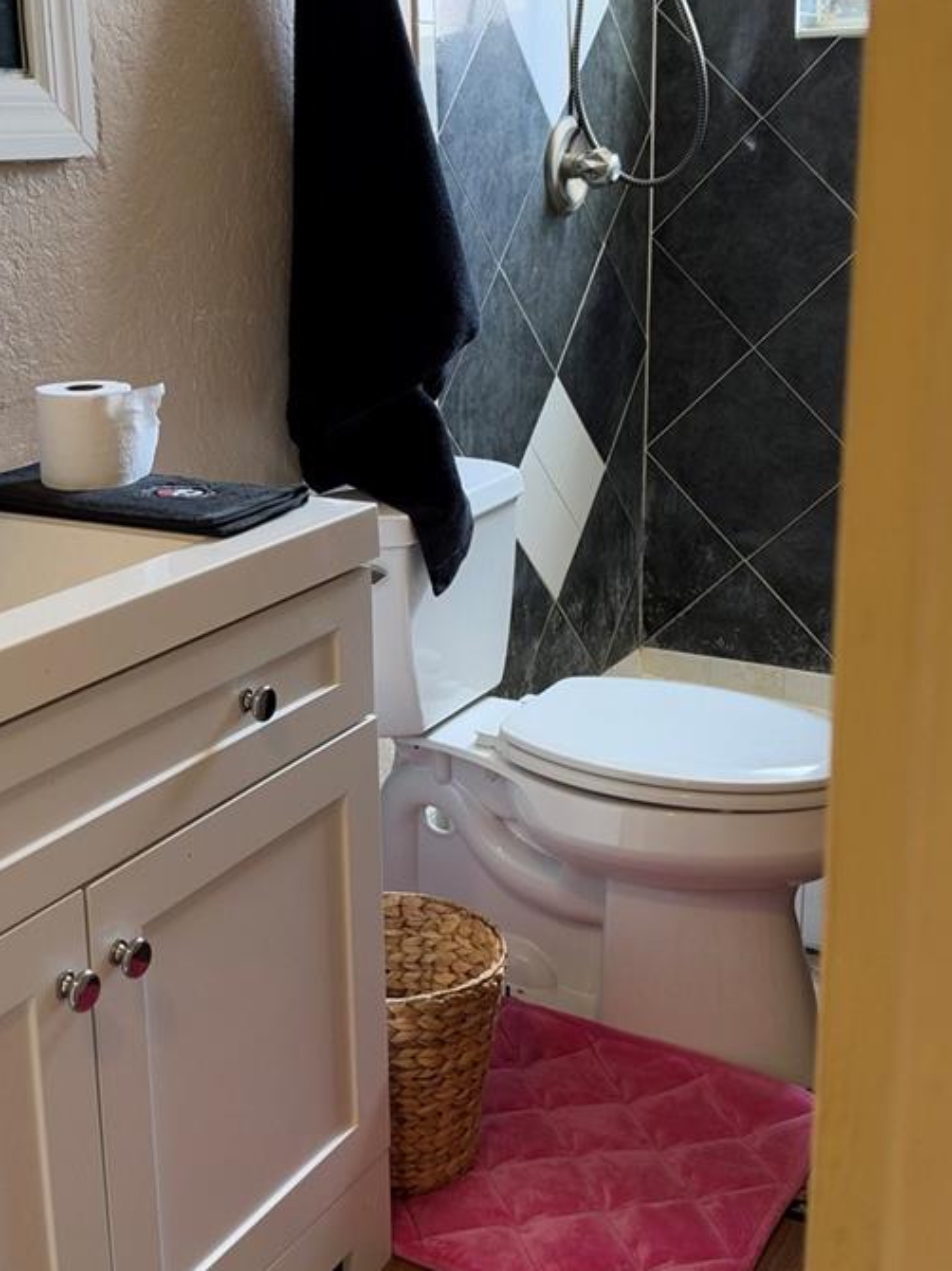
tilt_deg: -14.1
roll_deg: +1.4
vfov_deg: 43.7
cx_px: 303
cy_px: 543
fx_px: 1578
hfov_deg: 33.2
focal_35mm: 43
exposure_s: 1/60
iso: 160
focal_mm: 6.93
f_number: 1.48
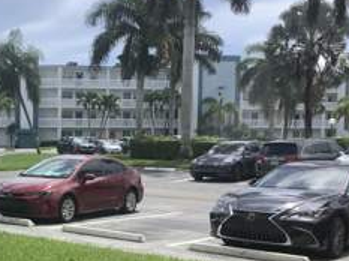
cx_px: 3
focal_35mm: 64
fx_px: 644
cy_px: 176
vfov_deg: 22.8
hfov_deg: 28.5
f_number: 2.4
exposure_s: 1/1481
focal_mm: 3.3
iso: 25
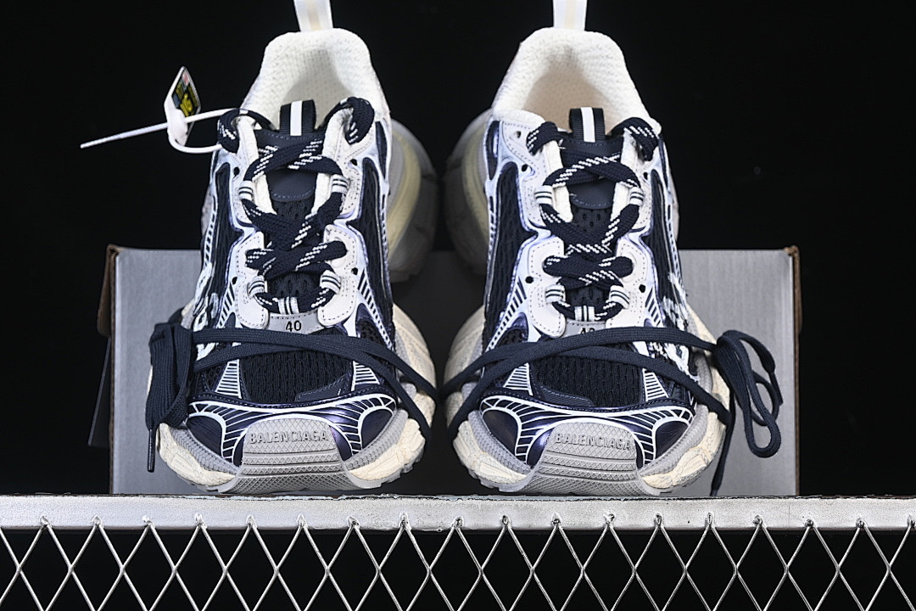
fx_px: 1908
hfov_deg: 27.0
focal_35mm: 75
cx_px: 458
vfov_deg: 18.2
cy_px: 306
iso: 160
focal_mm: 50
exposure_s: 1/60
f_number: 6.3
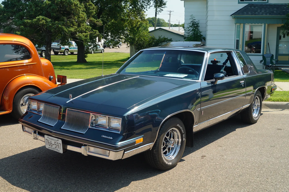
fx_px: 265
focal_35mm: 33
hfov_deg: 57.2
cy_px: 96
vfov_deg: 40.0
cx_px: 144
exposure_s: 1/100
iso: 100
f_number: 7.1
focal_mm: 22
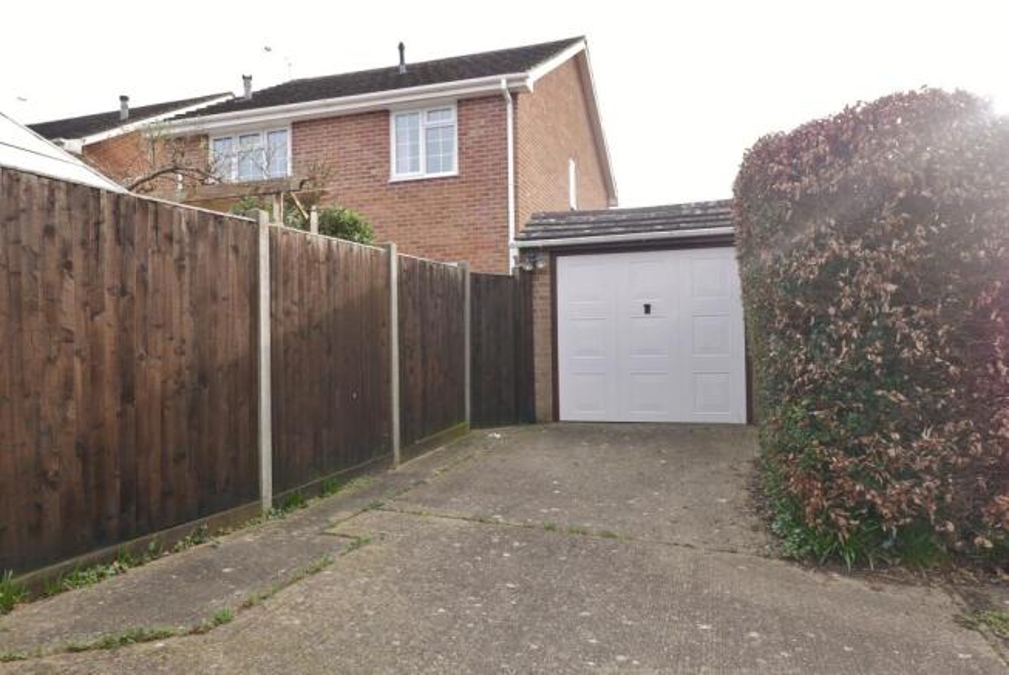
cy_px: 338
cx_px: 504
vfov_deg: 53.3
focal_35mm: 24
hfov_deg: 73.7
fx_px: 673
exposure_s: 1/125
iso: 200
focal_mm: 10.9
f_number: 4.5
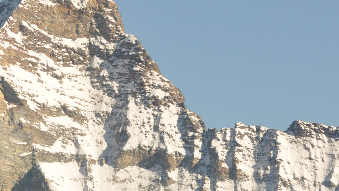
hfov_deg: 5.1
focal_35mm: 424
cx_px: 140
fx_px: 3812
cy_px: 77
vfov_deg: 2.9
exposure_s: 1/1000
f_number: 7.1
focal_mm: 120
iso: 400
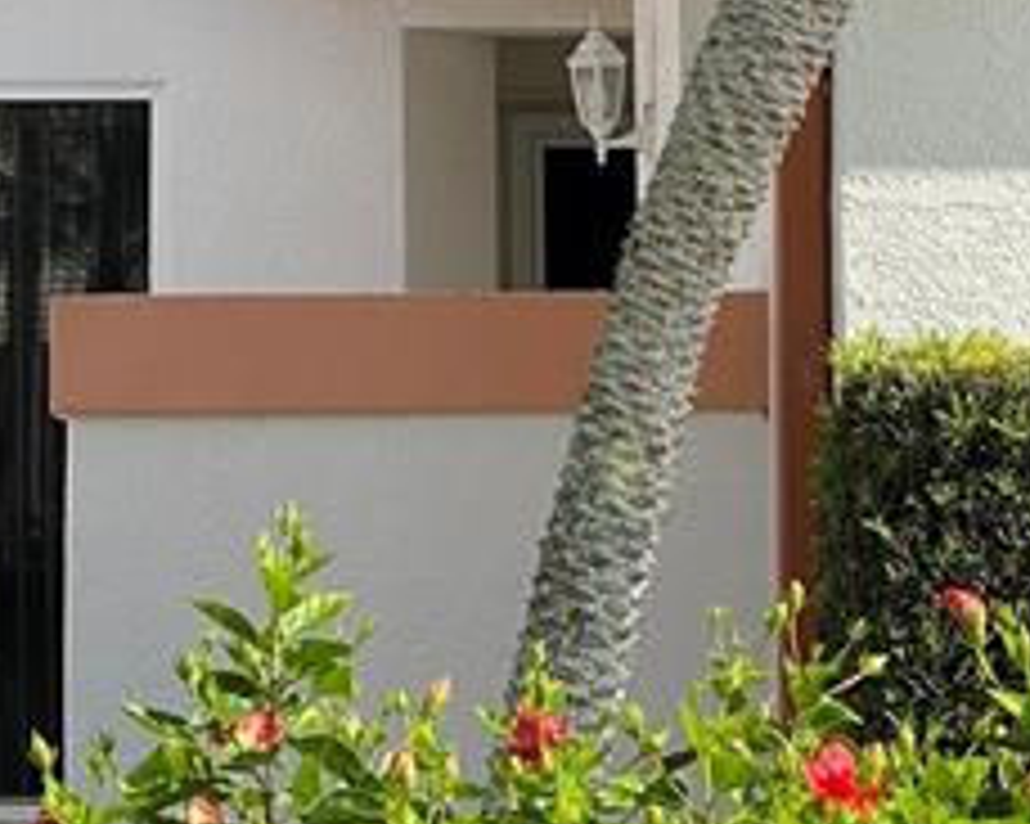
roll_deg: +0.7
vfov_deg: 9.1
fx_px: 5180
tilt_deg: +2.2
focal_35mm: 170
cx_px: 589
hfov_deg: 11.4
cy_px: 392
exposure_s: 1/1295
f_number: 2
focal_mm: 6
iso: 20
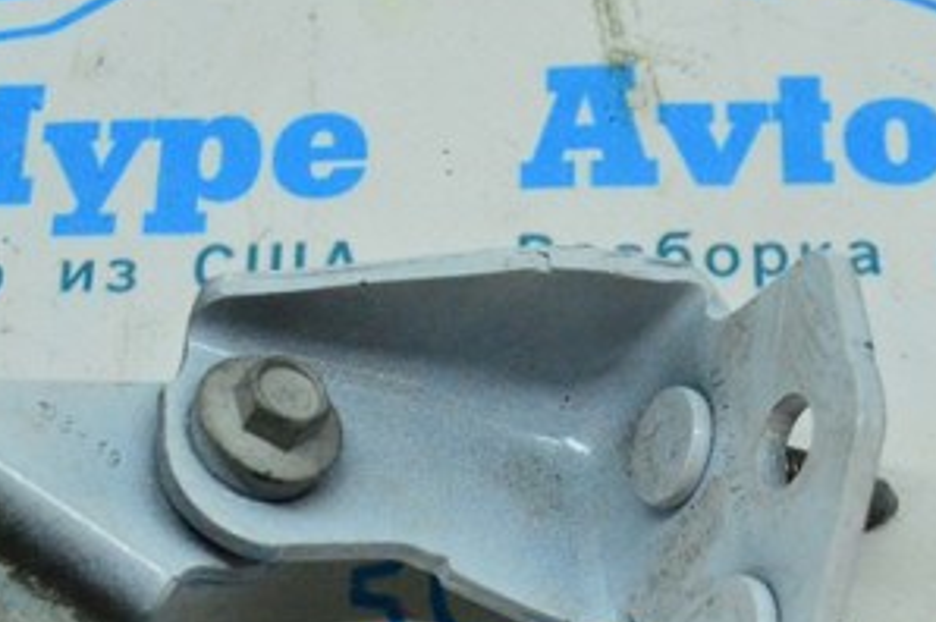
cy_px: 624
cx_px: 459
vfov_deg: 15.4
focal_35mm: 87
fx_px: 2261
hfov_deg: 23.4
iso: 6400
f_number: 6.3
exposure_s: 1/640
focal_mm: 27
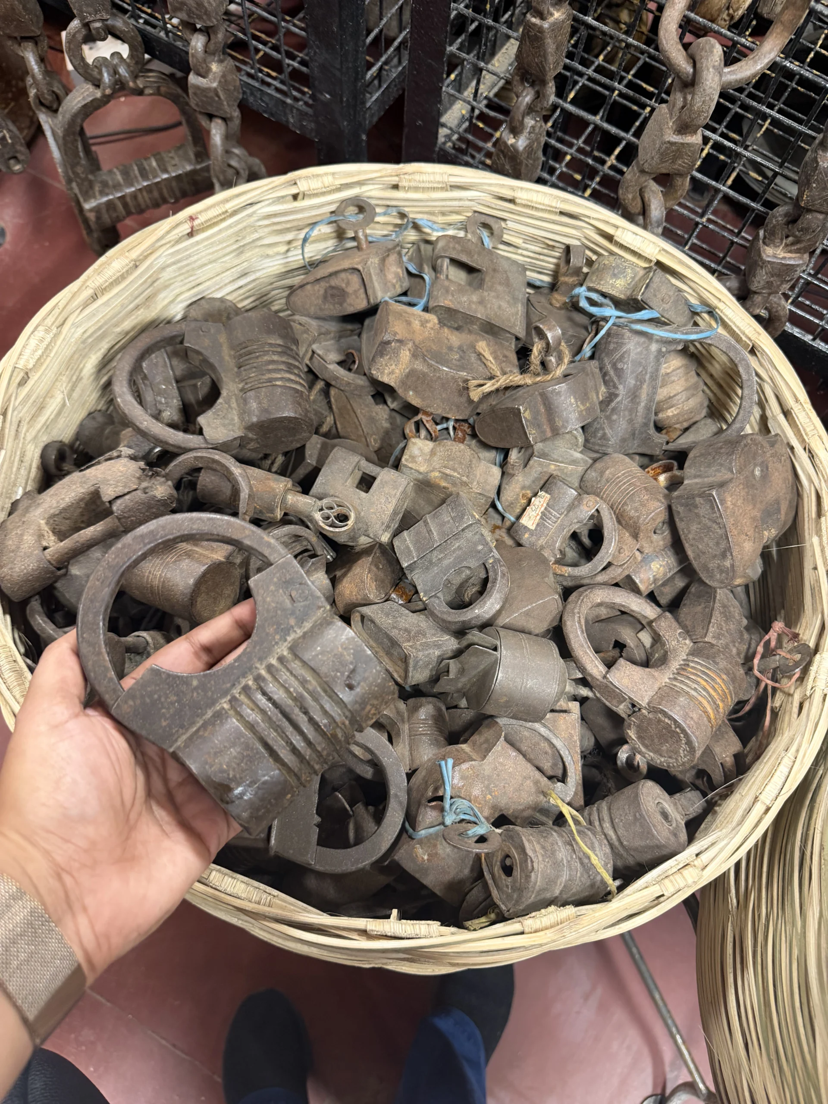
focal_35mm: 24
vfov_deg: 71.6
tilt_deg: -69.5
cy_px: 552
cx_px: 414
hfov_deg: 56.8
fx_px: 765
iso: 320
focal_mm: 6.76
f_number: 1.78
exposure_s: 1/50
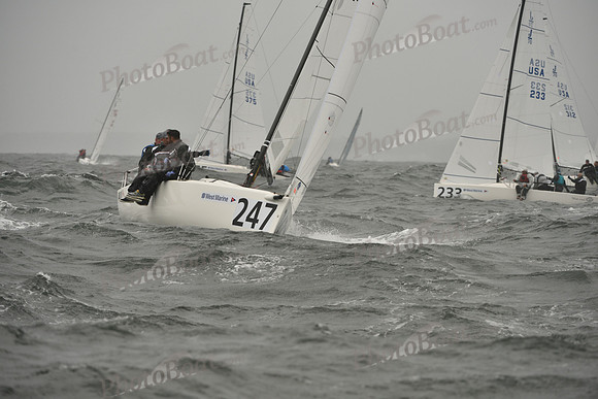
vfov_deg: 4.6
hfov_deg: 6.9
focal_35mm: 300
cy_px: 200
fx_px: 4984
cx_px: 299
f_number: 6.3
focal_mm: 300
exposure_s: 1/1000
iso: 400
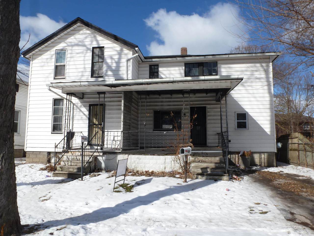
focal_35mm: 24
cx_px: 157
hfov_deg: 71.6
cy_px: 118
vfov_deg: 56.8
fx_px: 218
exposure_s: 1/500
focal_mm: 4.3
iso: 100
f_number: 5.6
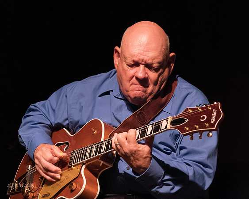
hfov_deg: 11.7
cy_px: 100
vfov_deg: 9.4
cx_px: 149
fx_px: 1211
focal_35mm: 164
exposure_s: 1/125
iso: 12800
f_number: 6.3
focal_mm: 146
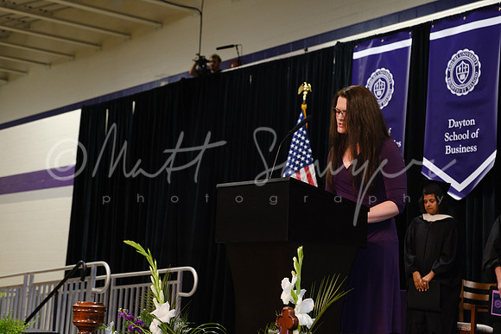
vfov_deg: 21.3
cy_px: 167
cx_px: 250
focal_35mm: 64
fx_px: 891
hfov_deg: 31.4
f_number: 4
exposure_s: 1/125
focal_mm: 42.7
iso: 1600
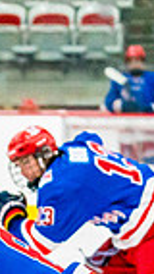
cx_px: -436
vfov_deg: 5.6
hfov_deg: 3.1
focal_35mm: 383
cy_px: 386
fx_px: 2777
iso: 3200
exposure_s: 1/1250
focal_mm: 73
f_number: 2.8
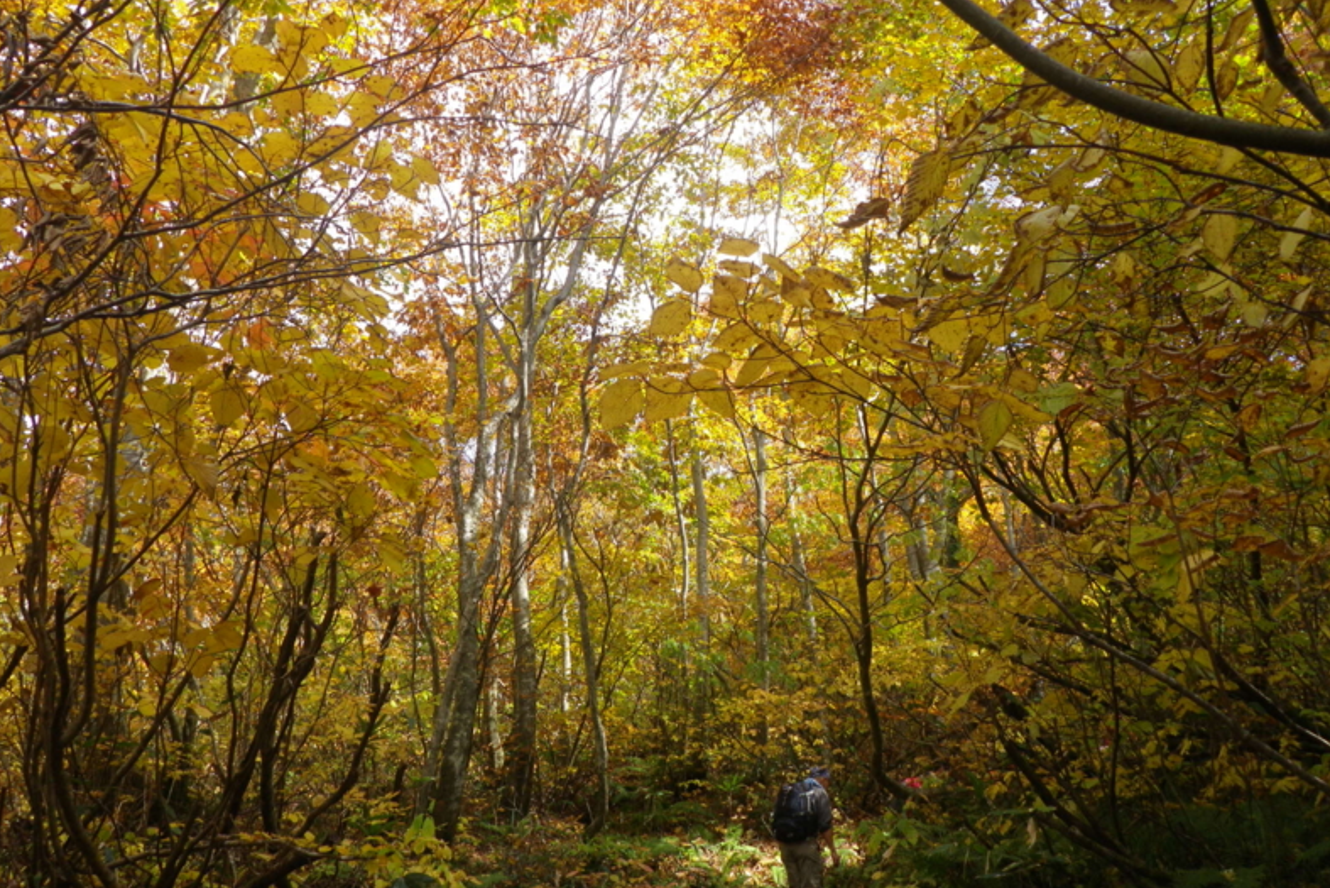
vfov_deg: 35.9
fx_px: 1367
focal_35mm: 37
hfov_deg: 51.9
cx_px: 659
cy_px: 409
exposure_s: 1/80
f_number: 3.8
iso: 64
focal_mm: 6.2
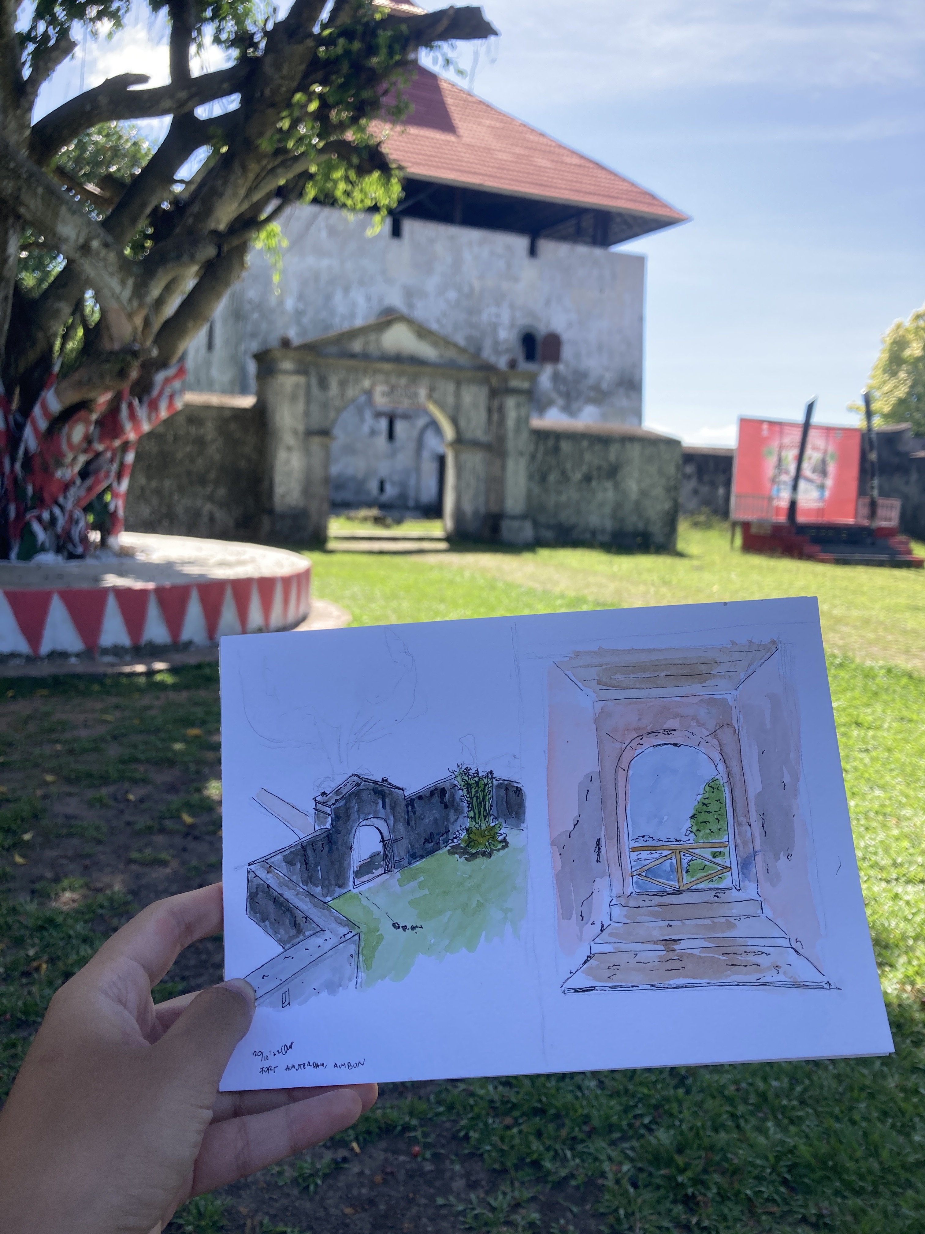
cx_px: 462
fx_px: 998
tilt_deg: -5.6
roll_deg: -1.7
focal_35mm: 28
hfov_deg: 49.7
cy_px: 617
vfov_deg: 63.4
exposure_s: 1/540
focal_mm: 3.99
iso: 20
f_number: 1.8
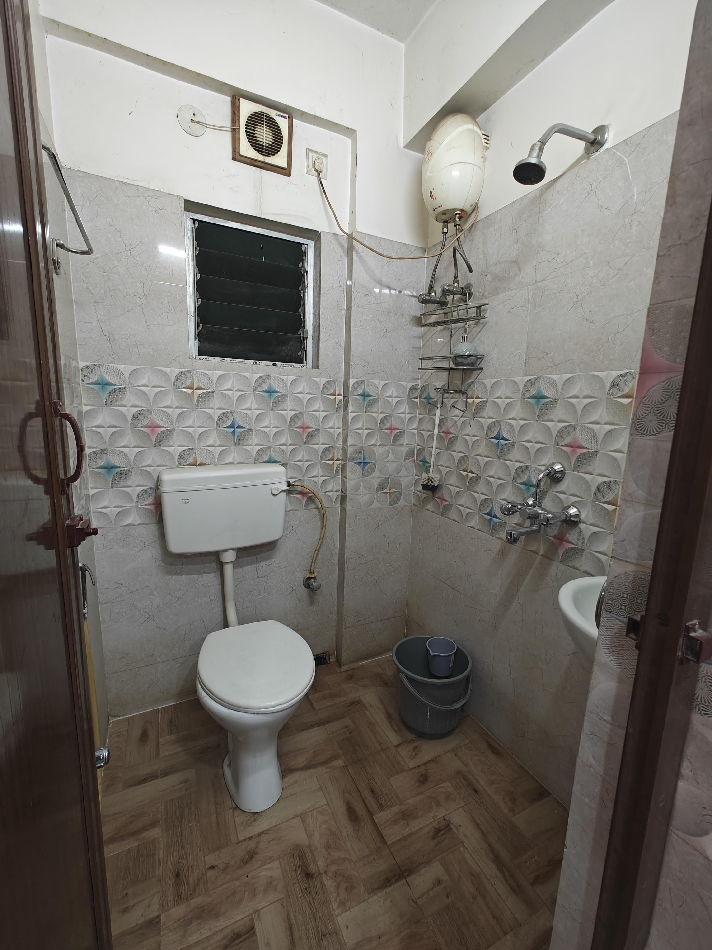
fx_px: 384
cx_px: 356
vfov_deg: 102.1
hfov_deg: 85.7
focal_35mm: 14
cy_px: 475
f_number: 2.2
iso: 500
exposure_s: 1/33
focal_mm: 2.59
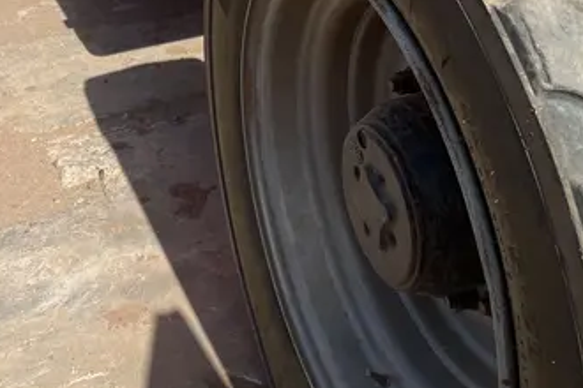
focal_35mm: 60
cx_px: 256
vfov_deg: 20.0
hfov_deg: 33.4
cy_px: -167
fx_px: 972
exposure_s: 1/3125
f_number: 1.6
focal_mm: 4.2
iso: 32
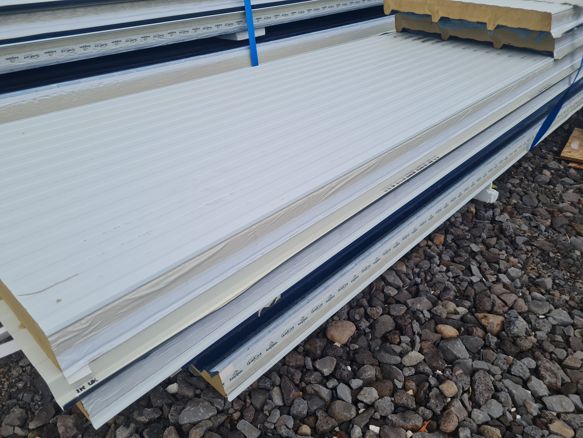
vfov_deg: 53.1
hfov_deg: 67.3
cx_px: 292
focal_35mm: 26
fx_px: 438
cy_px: 219
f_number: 1.8
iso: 50
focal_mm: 5.4
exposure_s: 1/1856
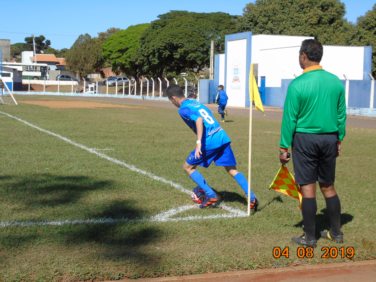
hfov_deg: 31.2
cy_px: 141
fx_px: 673
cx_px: 188
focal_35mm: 62
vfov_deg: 23.7
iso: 80
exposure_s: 1/500
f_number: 4.5
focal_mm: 11
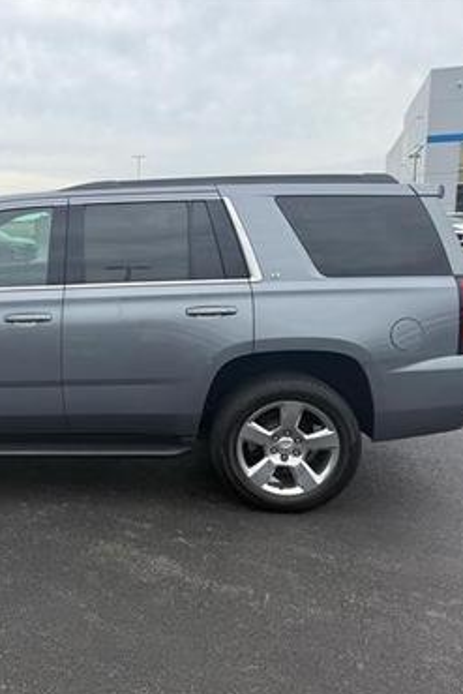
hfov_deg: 36.9
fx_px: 655
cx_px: 64
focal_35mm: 34
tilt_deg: -9.8
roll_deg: +1.7
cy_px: 343
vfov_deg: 55.8
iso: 80
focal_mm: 6.76
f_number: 1.78
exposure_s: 1/1770
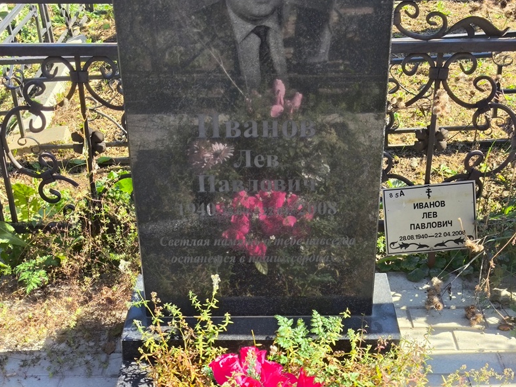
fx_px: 760
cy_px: 194
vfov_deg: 28.6
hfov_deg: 37.5
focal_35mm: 51
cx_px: 256
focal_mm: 4.71
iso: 50
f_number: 1.7
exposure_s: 1/242
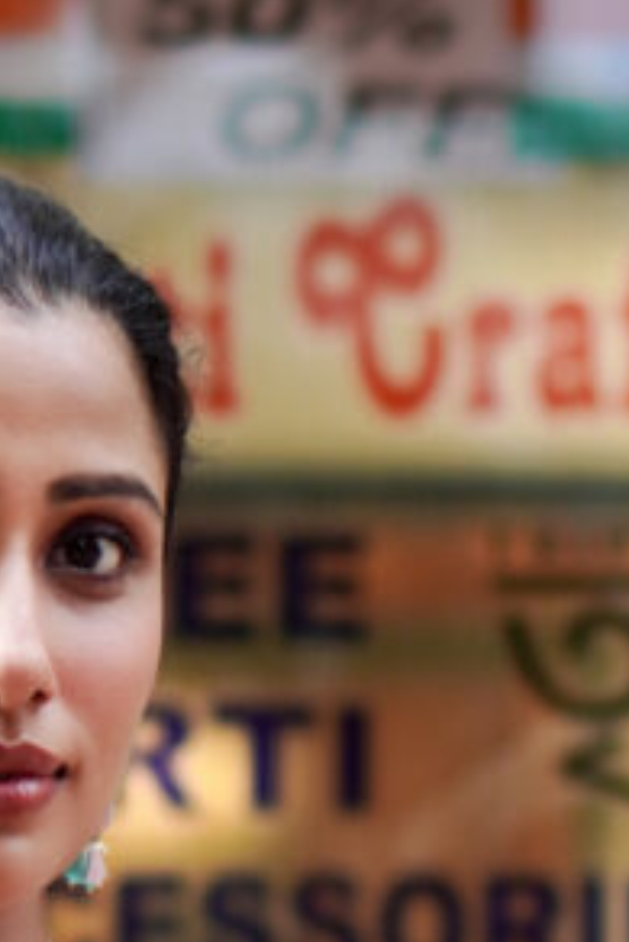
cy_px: 1265
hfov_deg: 9.9
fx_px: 3612
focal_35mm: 138
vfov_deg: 14.2
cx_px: 26
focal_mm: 35
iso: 100
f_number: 8
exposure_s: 1/160
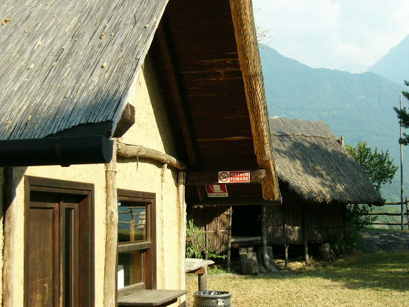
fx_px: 709
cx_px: 204
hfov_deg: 32.2
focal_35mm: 60
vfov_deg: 24.4
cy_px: 154
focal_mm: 10
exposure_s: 1/60
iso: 100
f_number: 10.4
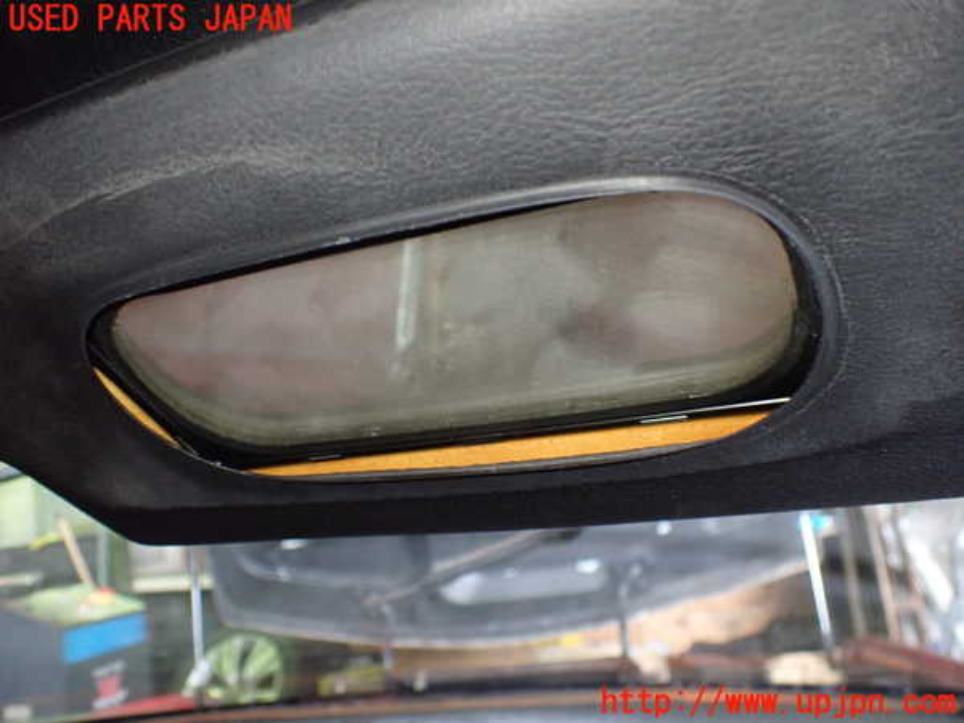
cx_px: 482
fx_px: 835
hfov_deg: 60.0
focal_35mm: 30
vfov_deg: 46.8
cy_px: 362
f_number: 2.3
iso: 800
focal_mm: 5.4
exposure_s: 1/50
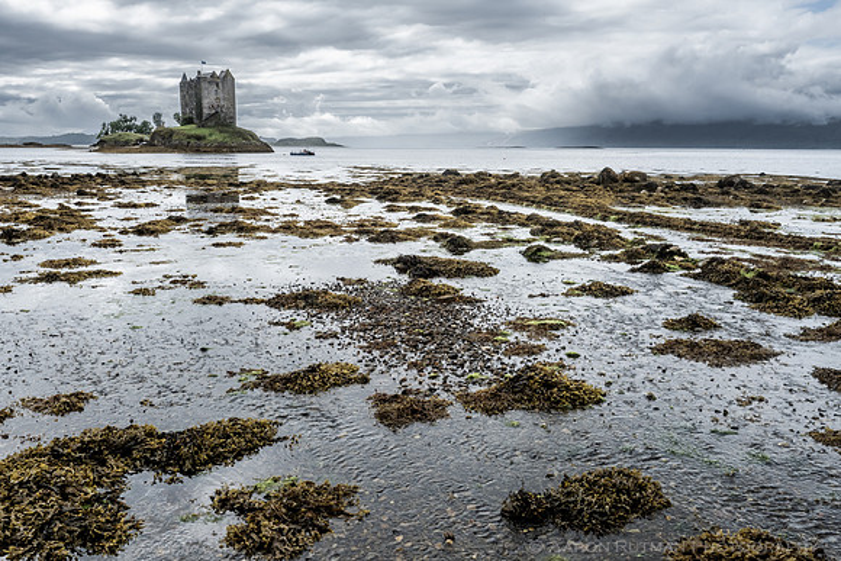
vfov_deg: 43.0
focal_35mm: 31
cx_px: 420
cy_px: 280
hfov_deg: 61.1
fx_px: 713
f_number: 22
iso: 640
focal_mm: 30
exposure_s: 1/125
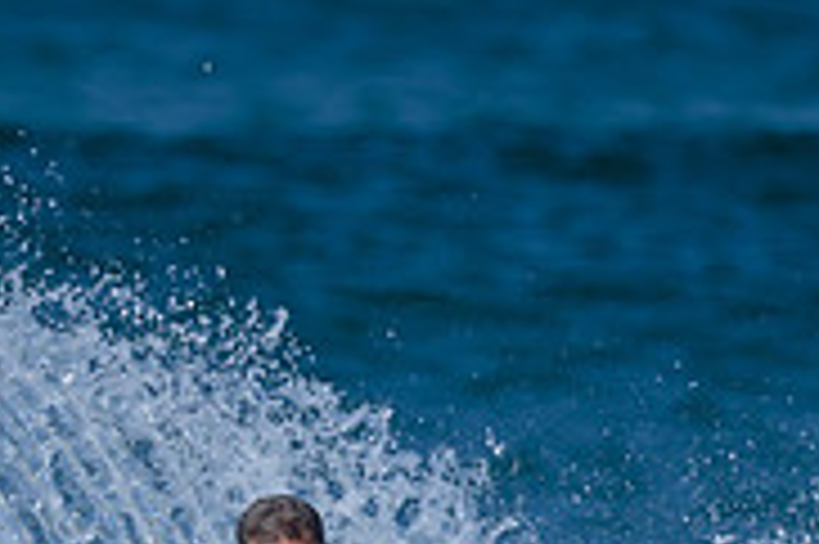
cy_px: 922
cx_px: 42
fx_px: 79733
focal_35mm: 3508
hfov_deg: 0.6
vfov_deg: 0.4
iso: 200
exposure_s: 1/2000
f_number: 6.3
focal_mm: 800
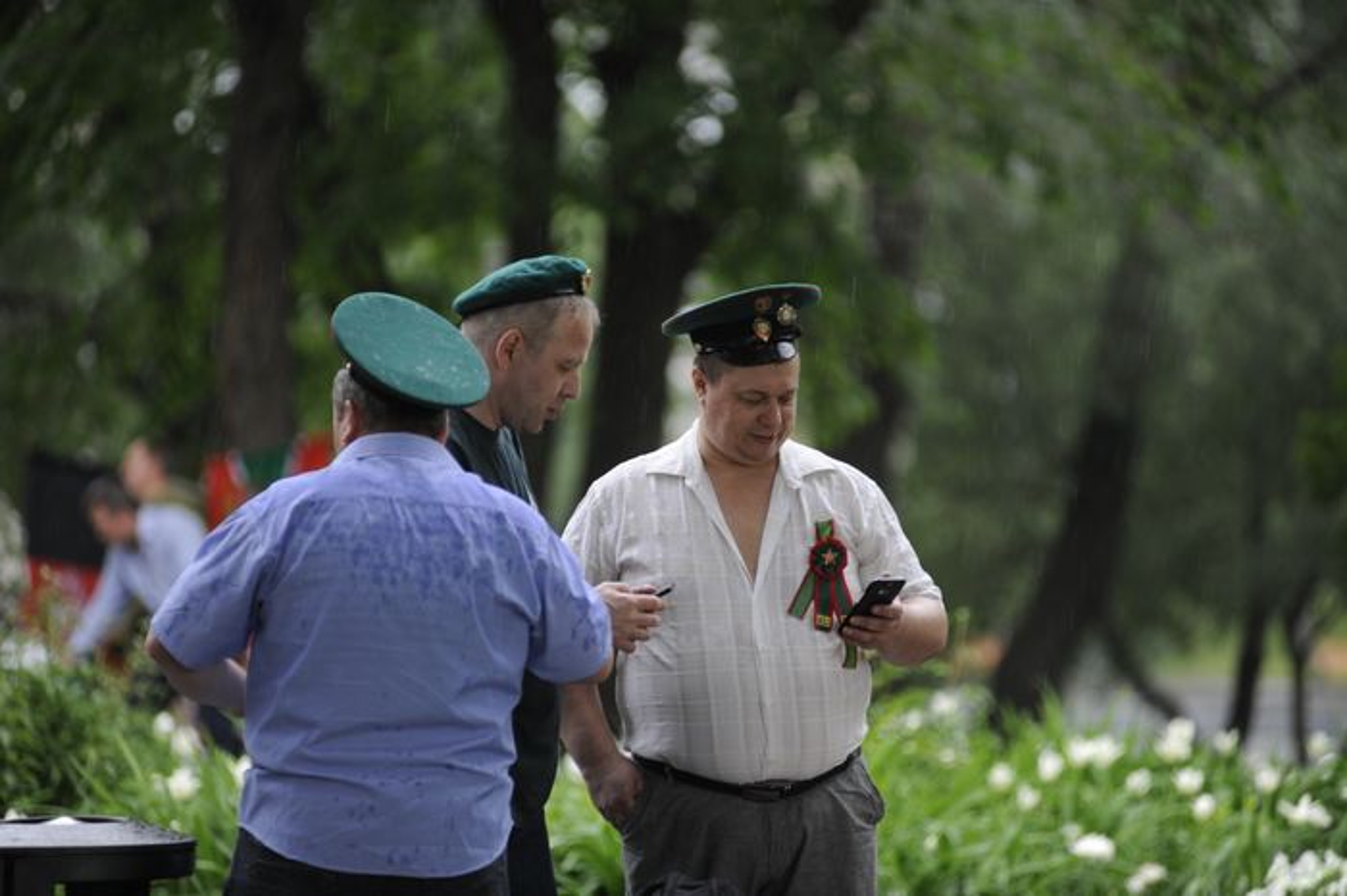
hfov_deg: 10.3
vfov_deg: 6.9
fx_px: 7479
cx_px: 674
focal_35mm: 200
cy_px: 448
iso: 250
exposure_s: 1/160
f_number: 2.8
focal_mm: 200
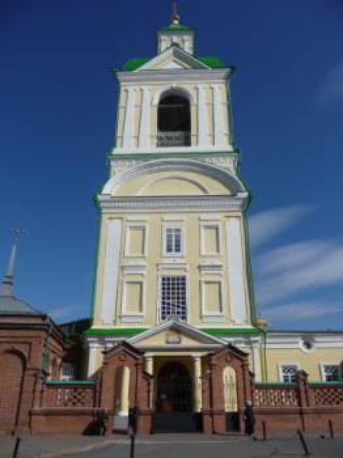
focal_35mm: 28
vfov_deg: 63.5
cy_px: 229
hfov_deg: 49.7
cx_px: 172
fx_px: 370
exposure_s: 1/500
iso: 100
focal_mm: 4.7
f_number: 8
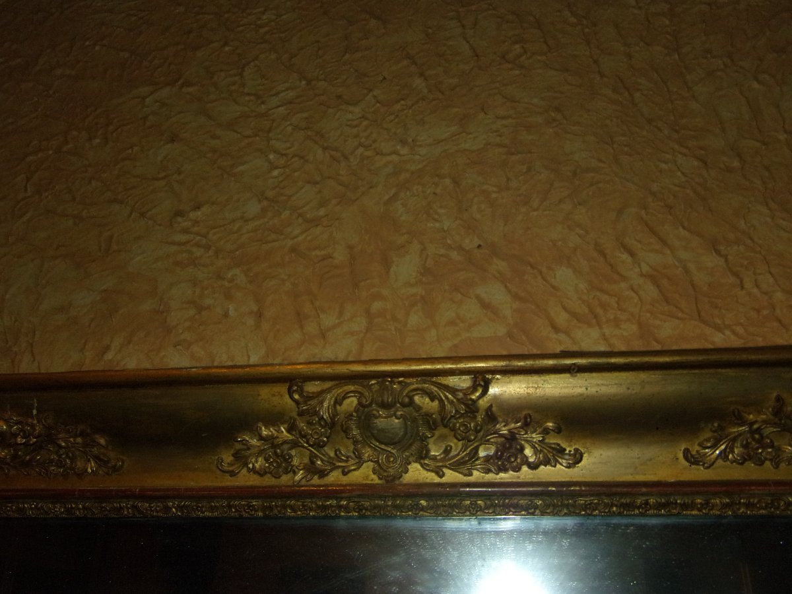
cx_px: 396
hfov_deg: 60.0
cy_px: 297
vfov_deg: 46.8
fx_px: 686
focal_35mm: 30
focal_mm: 5.4
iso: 200
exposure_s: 1/34
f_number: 3.7
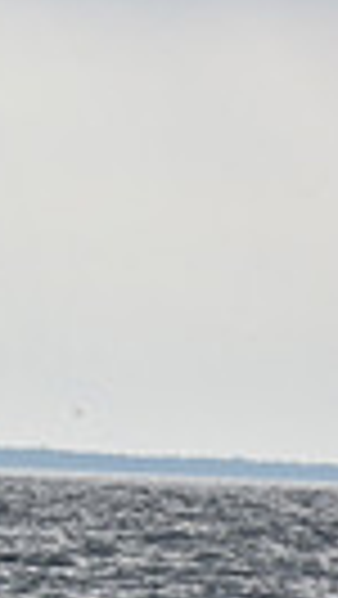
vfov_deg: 2.4
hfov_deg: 1.3
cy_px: 384
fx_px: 14519
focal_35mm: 913
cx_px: -960
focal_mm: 200
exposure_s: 1/800
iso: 400
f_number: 14
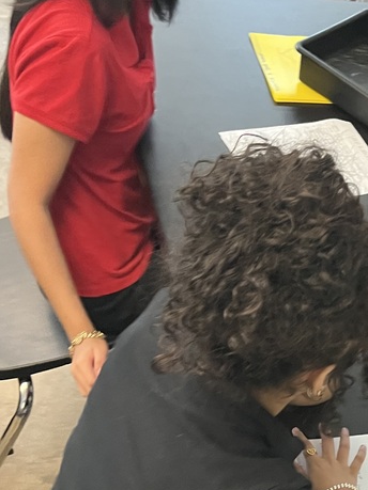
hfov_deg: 24.0
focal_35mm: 58
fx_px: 823
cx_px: 377
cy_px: 460
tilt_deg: -50.0
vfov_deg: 31.4
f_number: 1.6
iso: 400
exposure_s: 1/40
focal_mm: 5.1
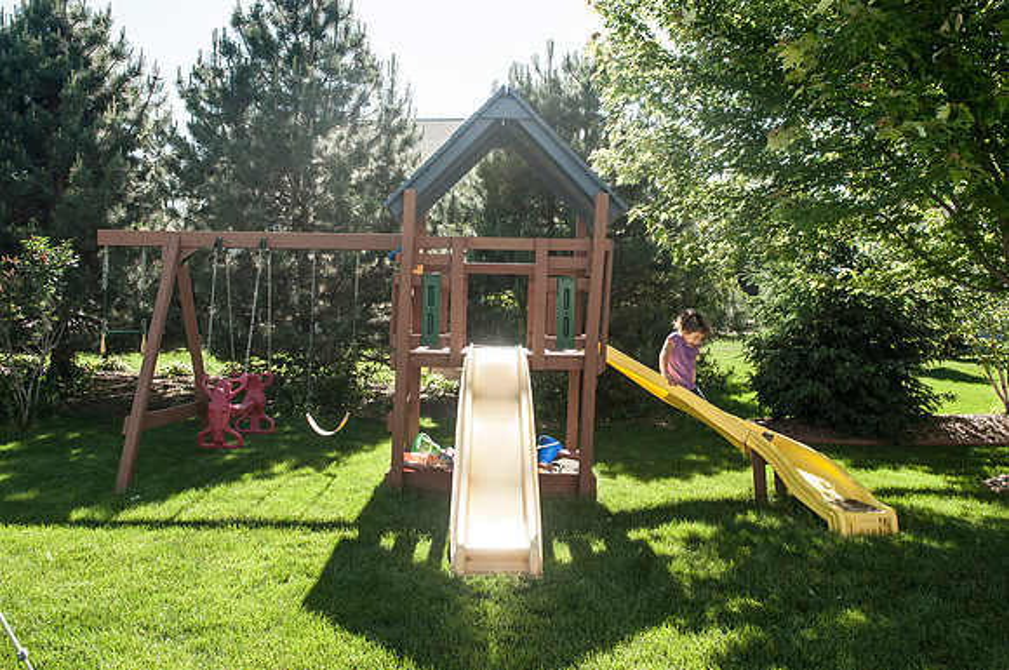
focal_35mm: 27
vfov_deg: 47.8
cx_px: 504
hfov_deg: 67.5
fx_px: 756
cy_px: 335
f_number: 5
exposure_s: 1/2000
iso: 400
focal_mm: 18
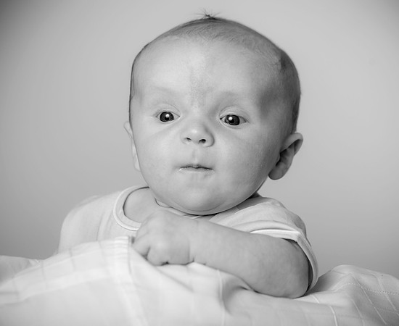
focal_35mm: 211
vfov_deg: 7.4
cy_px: 177
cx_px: 210
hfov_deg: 9.1
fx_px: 2510
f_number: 5.6
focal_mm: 170
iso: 250
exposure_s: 1/200
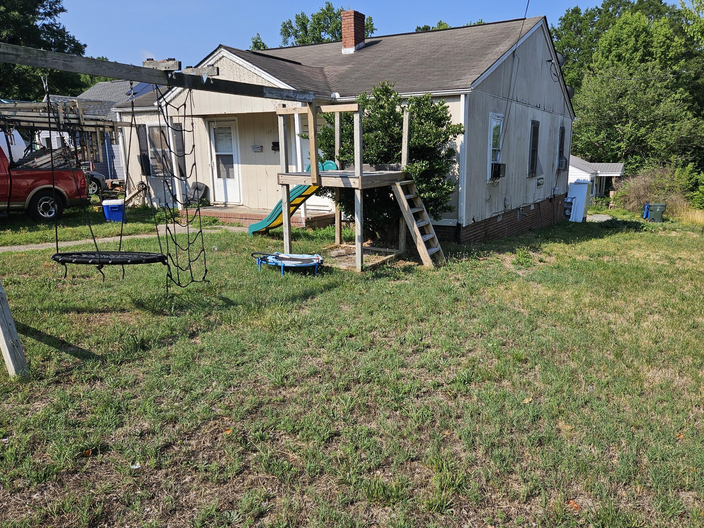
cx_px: 381
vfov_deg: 51.3
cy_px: 276
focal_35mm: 27
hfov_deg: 65.2
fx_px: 549
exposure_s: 1/1737
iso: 25
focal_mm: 5.4
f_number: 1.8
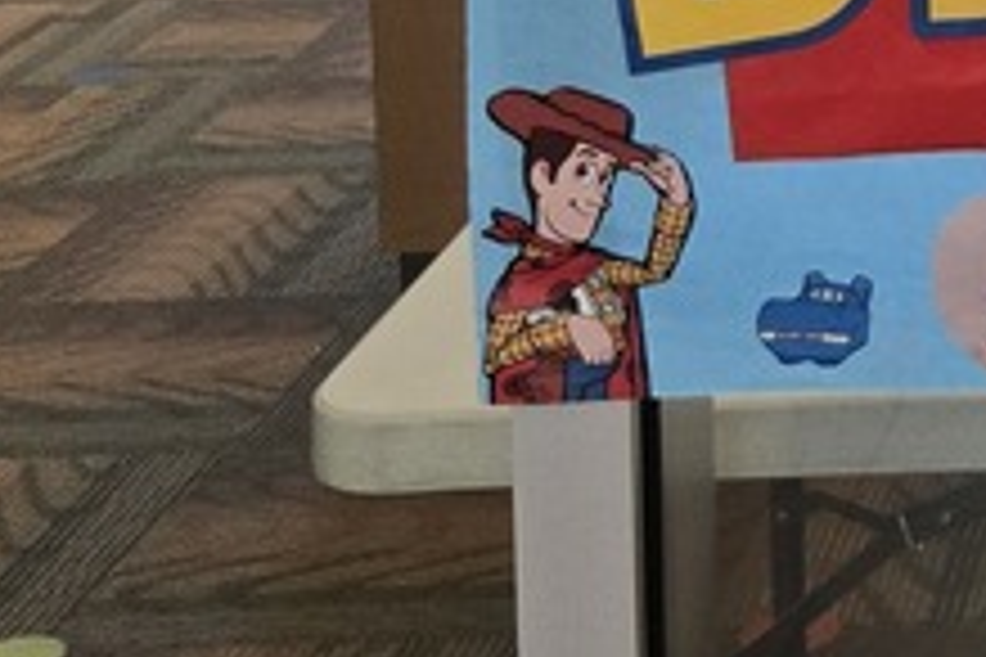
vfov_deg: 11.4
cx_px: 1666
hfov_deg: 16.0
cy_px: -522
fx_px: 3067
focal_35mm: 112
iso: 200
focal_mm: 5.4
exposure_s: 1/120
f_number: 1.8
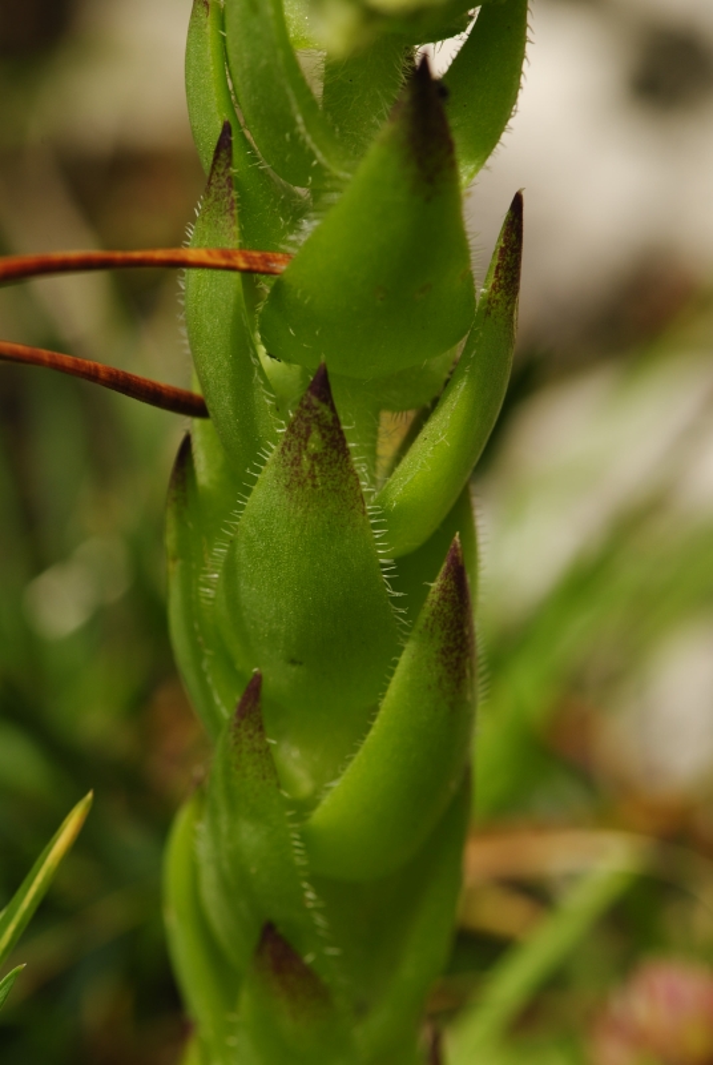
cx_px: 356
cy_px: 532
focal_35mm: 128
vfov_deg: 16.0
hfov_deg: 10.8
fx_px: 3774
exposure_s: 1/160
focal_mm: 85
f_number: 9
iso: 100
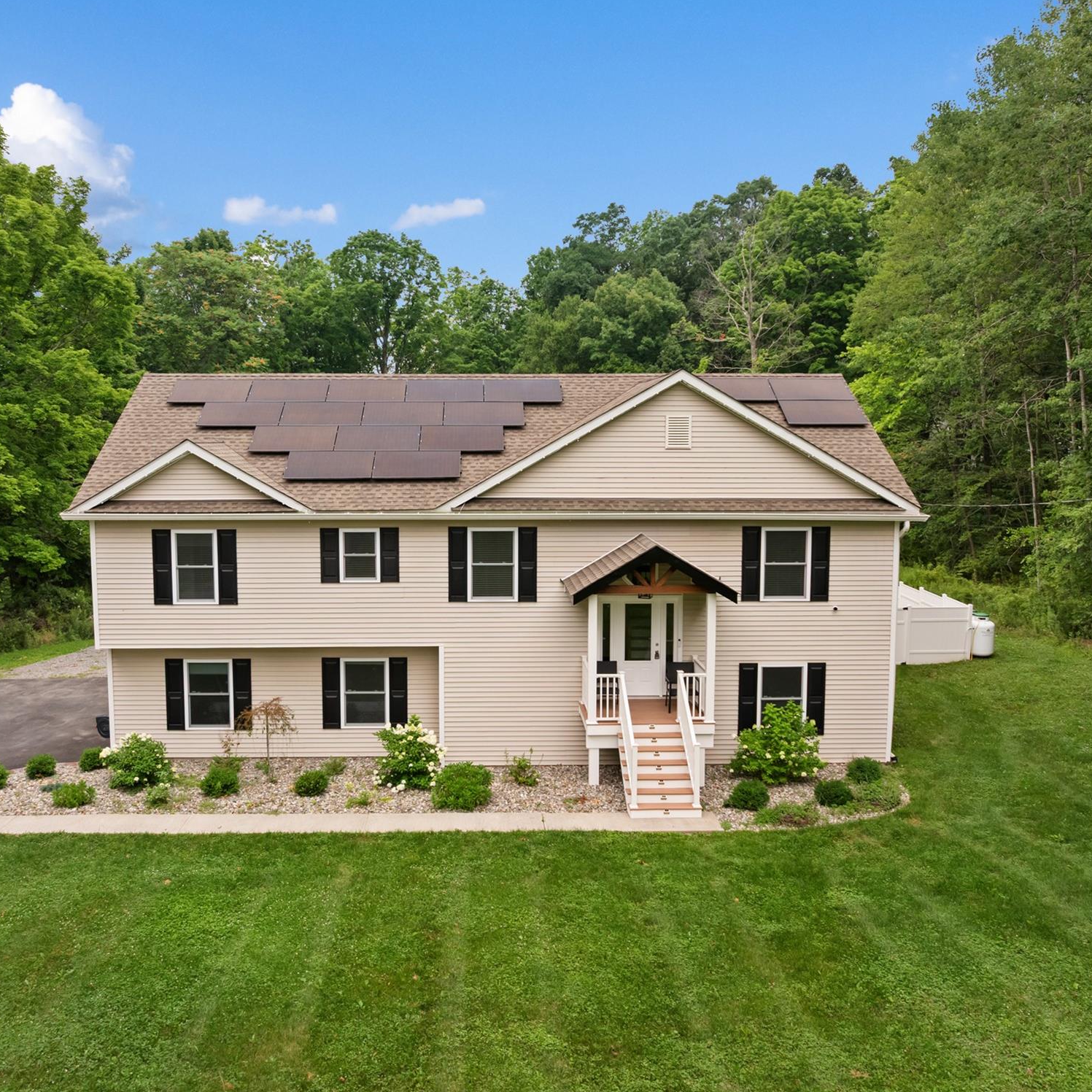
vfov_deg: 55.6
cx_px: 494
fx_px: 1035
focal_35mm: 29
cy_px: 542
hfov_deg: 55.5
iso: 310
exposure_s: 1/25
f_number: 2.8
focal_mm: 12.29
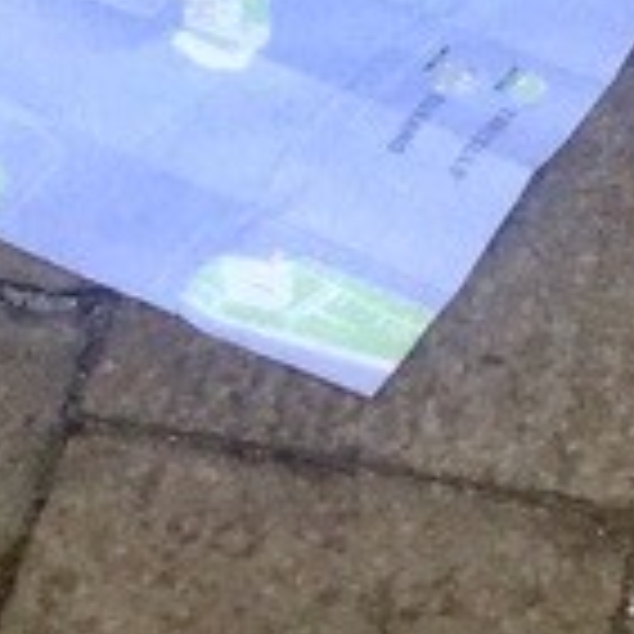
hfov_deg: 9.4
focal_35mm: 186
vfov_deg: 8.9
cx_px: 342
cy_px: -589
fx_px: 3854
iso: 32
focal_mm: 4.15
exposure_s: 1/549
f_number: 2.2
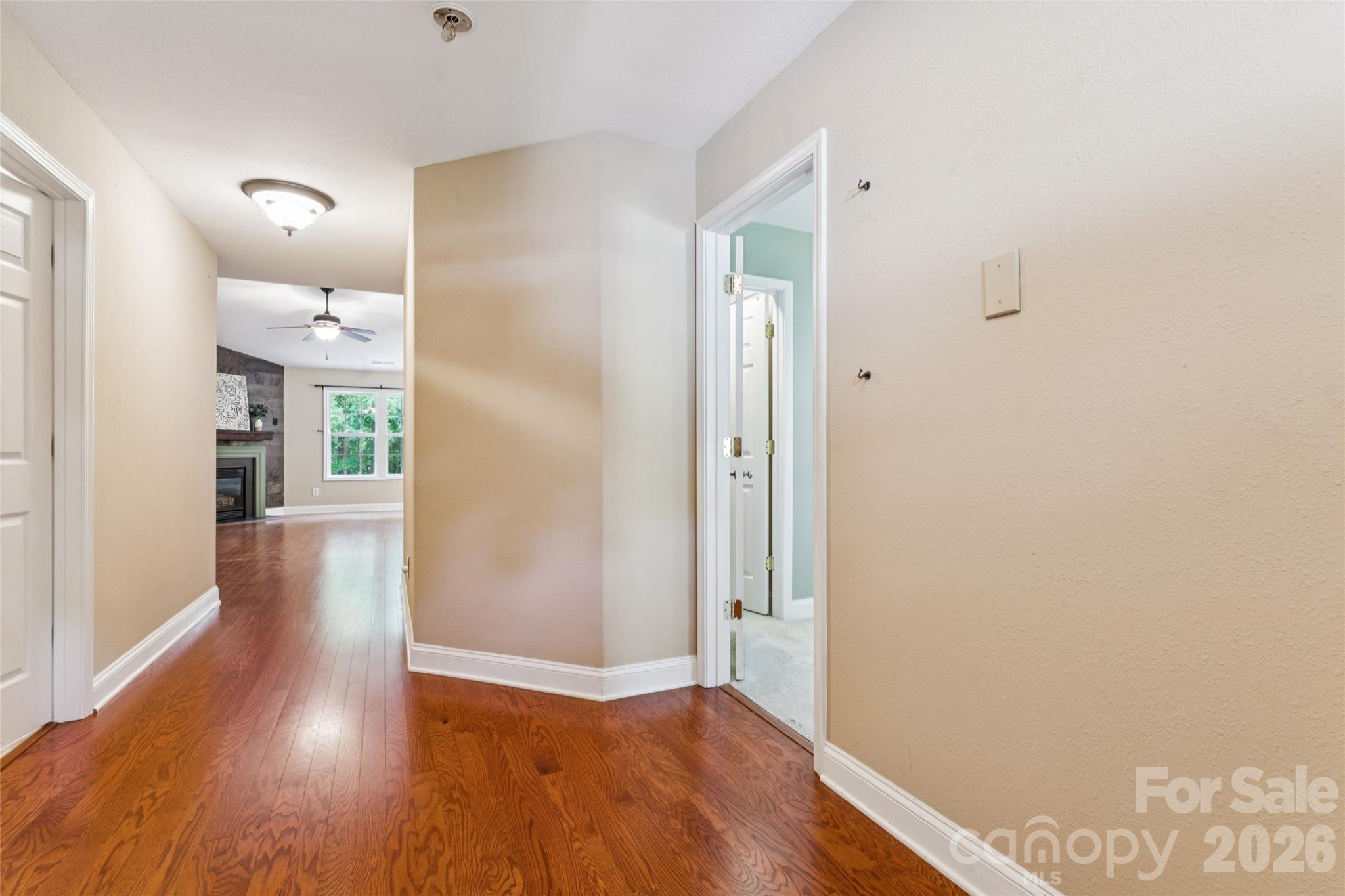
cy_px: 448
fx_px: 613
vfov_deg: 72.4
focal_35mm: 16
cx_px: 672
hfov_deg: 95.3
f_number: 13
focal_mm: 16.4
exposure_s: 3.2
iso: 100
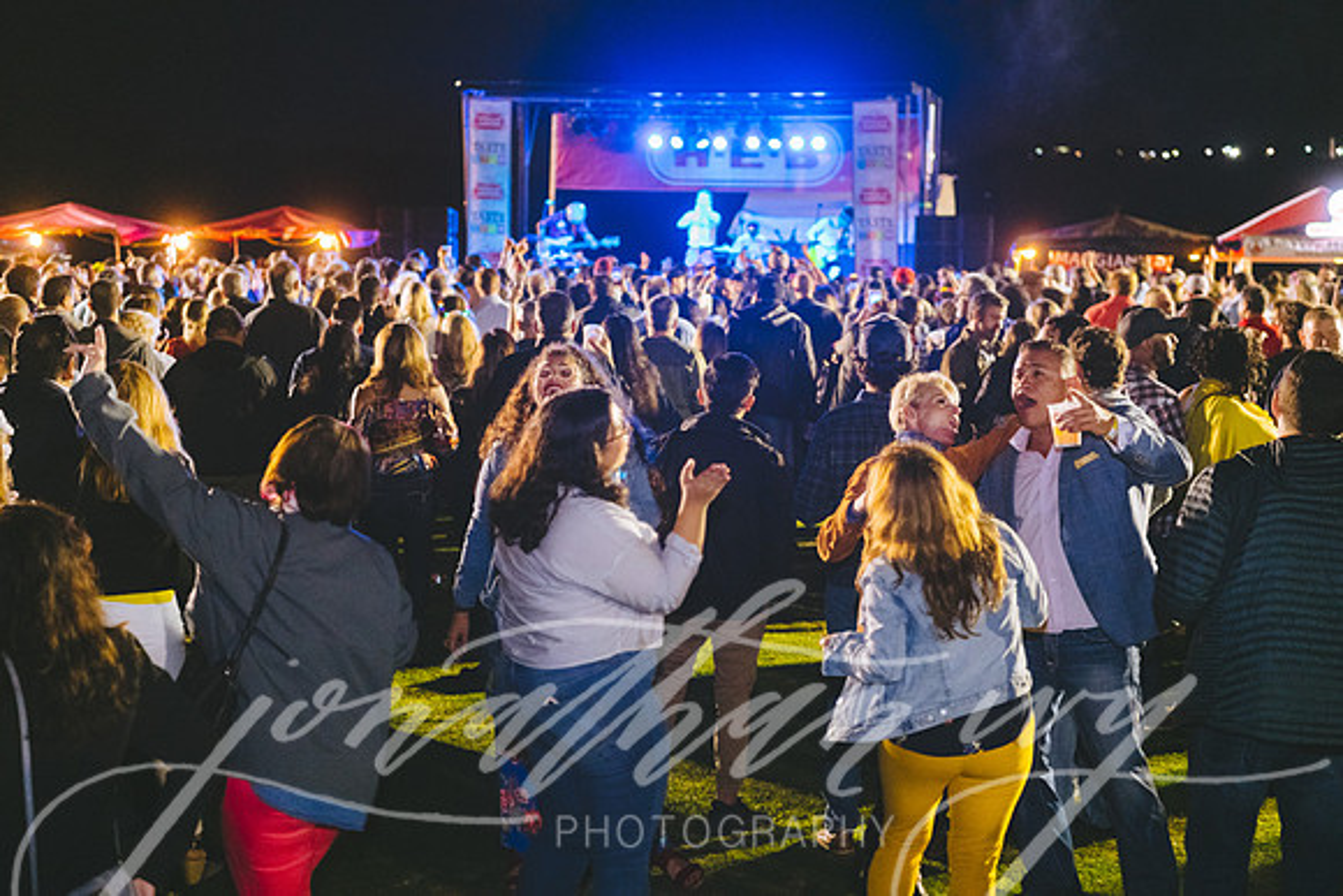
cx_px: 672
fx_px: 2052
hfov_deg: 36.2
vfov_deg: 24.6
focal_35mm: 55
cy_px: 448
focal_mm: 55
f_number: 2.8
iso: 2000
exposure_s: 1/125
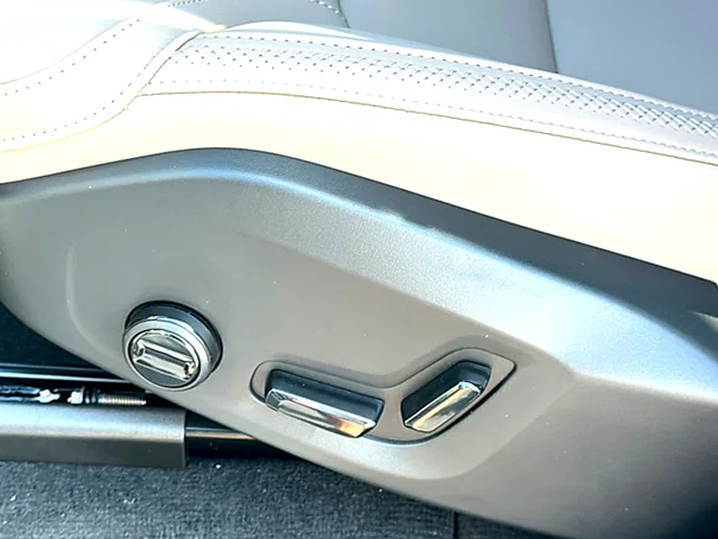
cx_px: 314
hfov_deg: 32.7
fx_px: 1224
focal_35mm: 59
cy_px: 245
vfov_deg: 24.8
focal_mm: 6.86
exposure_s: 1/183
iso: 50
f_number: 1.78
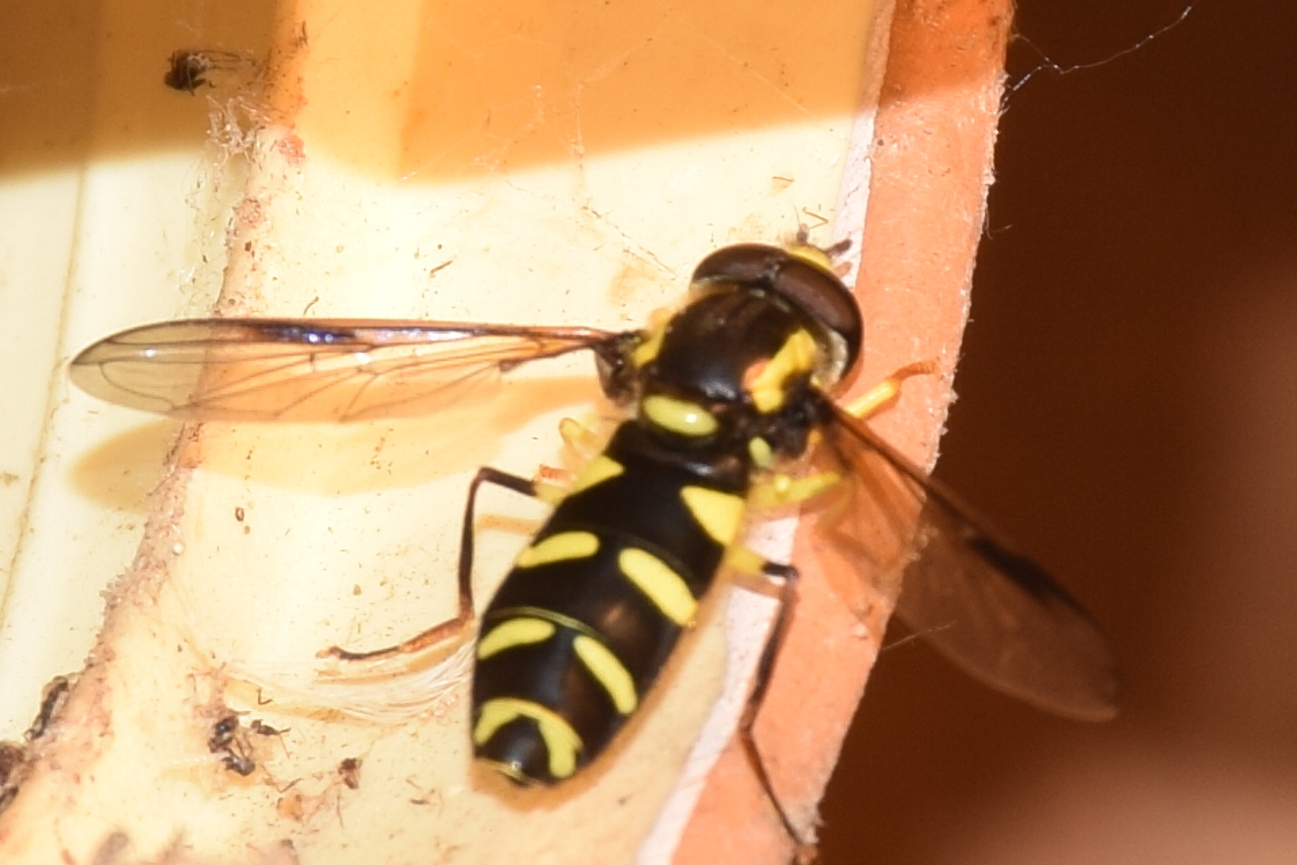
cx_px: 648
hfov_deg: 9.8
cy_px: 432
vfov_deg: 6.5
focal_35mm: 210
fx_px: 7565
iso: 100
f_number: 11
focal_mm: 140
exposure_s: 1/160
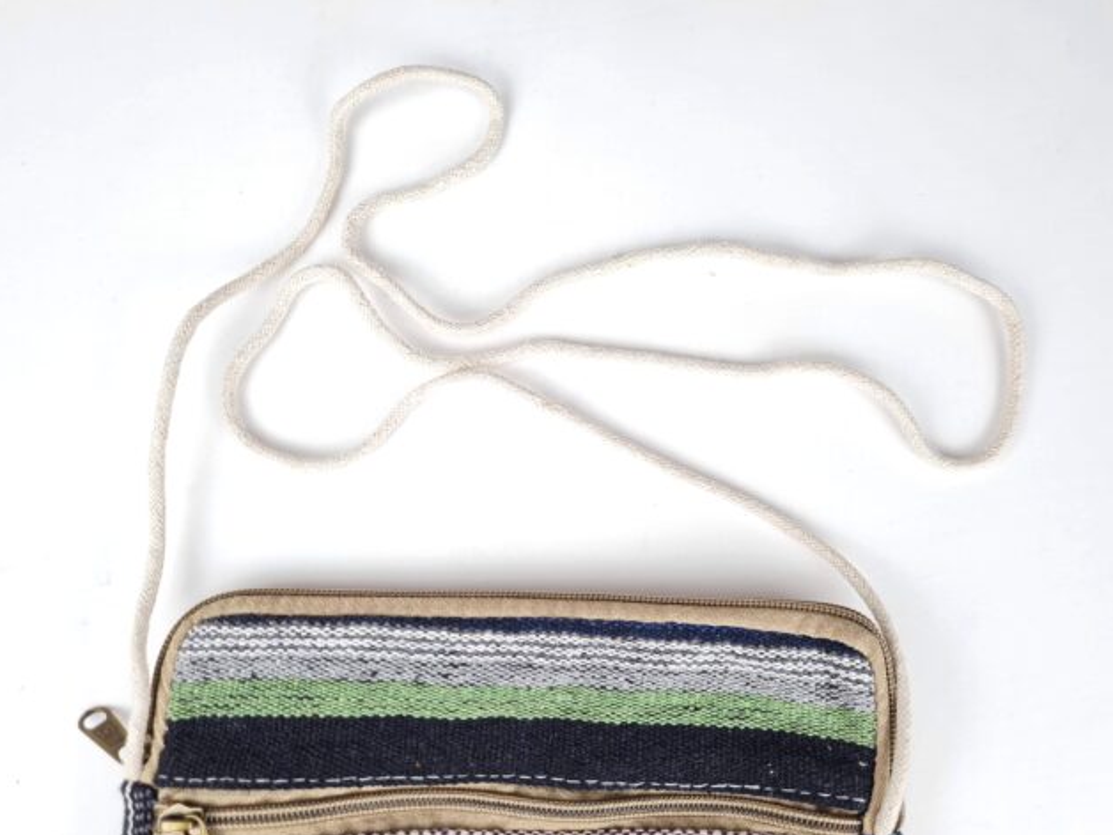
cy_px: 458
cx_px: 542
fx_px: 932
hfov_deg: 61.7
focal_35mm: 29
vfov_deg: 48.2
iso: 80
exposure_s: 1/120
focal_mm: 5.4
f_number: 1.8
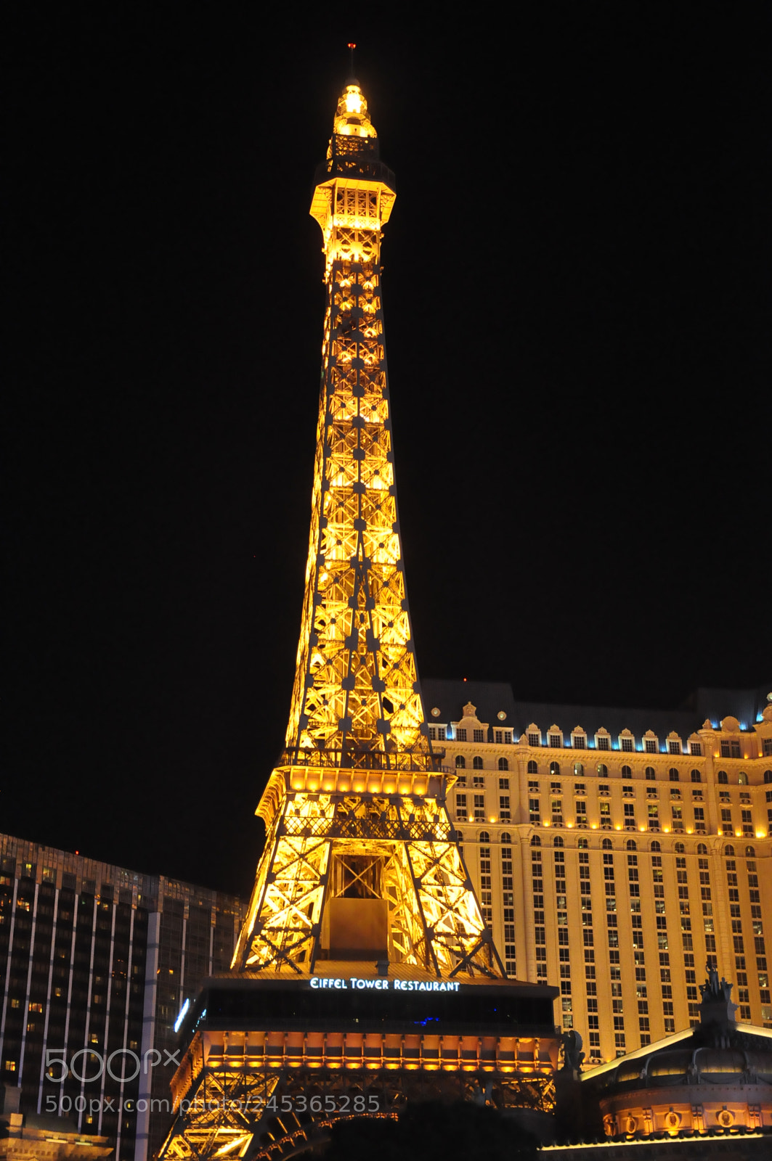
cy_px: 580
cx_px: 386
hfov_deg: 23.7
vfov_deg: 35.1
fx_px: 1838
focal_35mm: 57
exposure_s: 1/40
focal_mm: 38
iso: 3200
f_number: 4.5
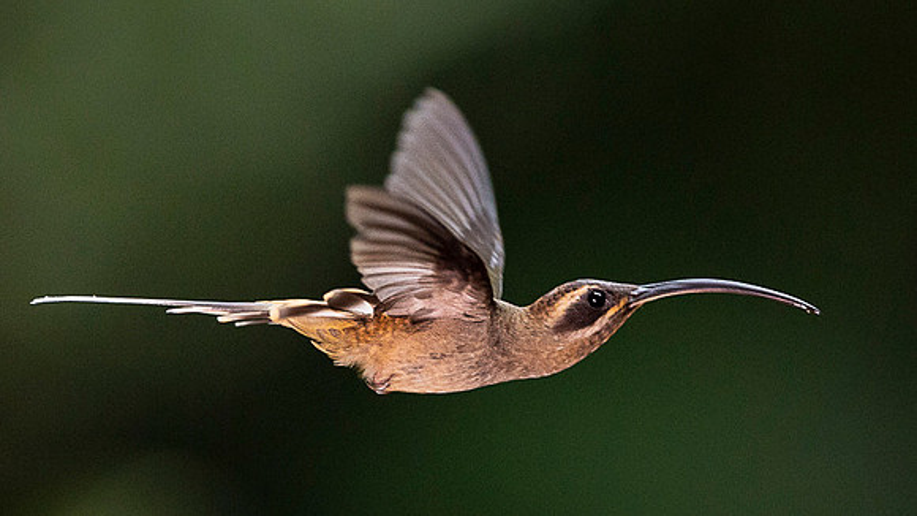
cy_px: 205
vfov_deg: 1.4
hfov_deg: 2.5
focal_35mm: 882
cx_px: 510
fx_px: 21430
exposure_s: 1/2500
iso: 3200
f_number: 4
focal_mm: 500
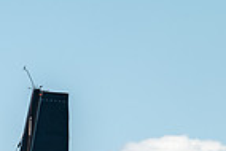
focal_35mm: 794
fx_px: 4990
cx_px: -11
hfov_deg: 2.6
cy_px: 304
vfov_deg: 1.7
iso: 100
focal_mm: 194
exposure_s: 1/2500
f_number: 2.8
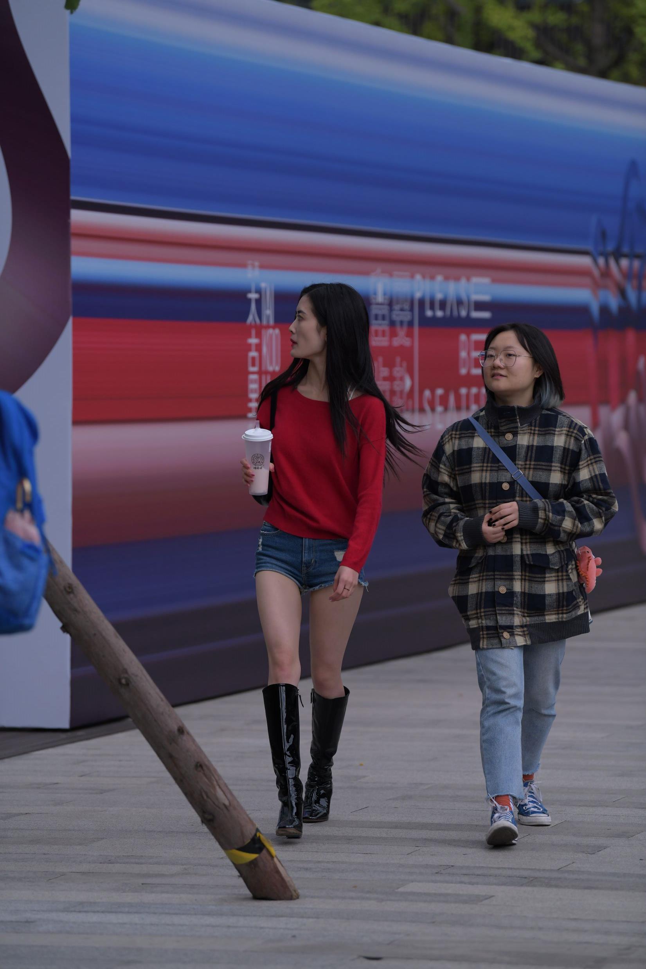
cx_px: 323
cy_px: 484
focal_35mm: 160
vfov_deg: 12.8
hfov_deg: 8.6
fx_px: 4306
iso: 800
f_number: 3.5
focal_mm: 160
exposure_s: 1/500
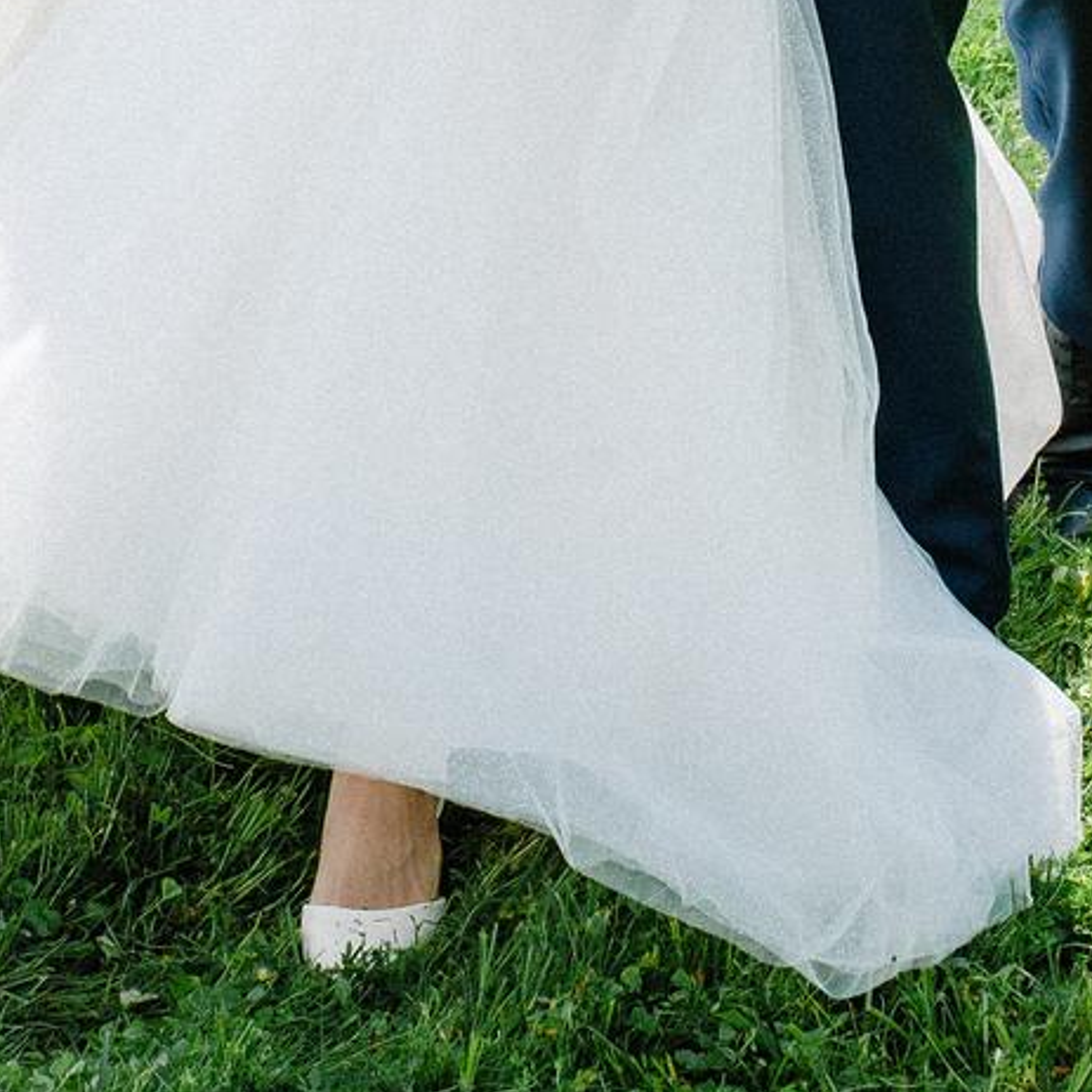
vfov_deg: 12.1
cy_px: -558
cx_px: 453
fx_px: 4925
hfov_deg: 12.6
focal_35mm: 138
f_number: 8
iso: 400
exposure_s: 1/1250
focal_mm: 50
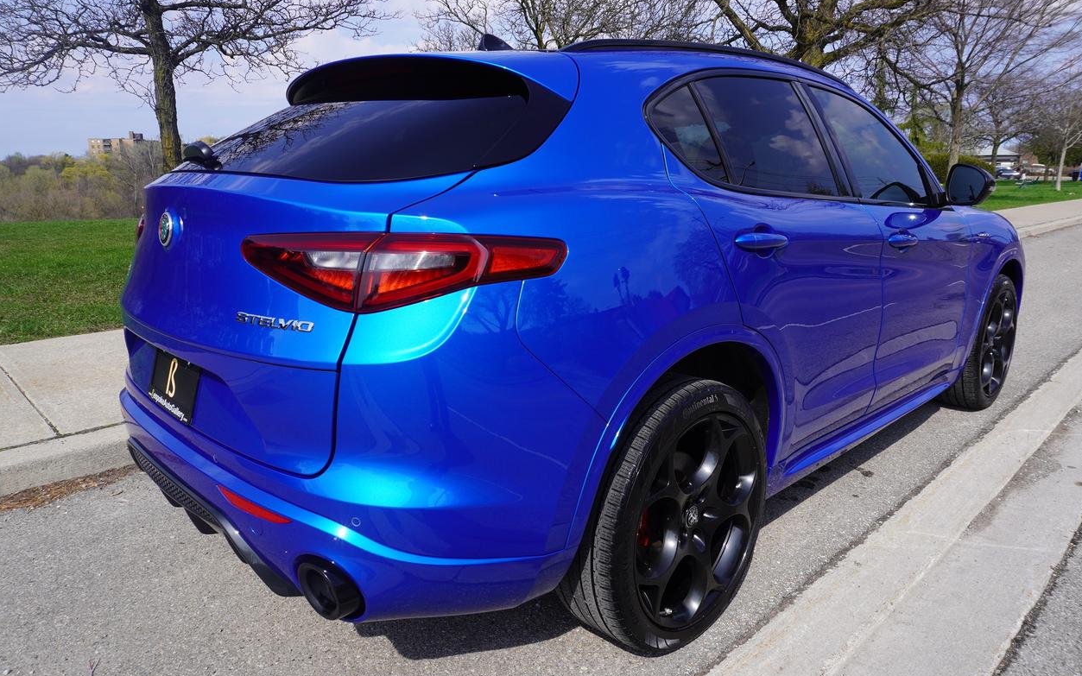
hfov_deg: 72.5
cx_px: 549
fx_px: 737
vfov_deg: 49.3
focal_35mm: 25
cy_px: 331
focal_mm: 16
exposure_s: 1/160
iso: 100
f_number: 10
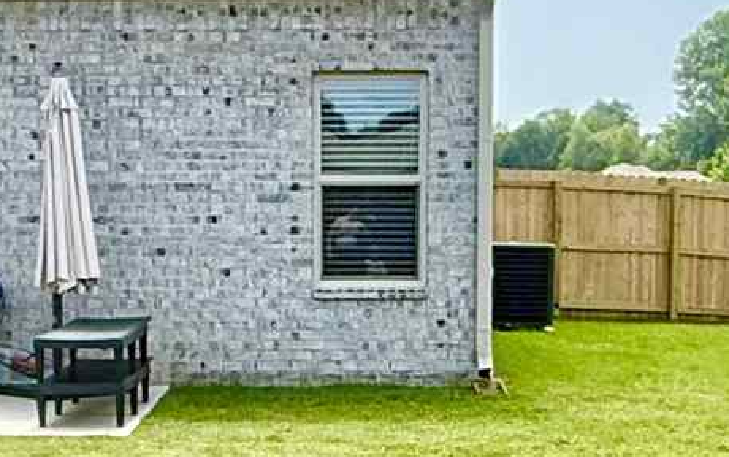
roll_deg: +0.4
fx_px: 1968
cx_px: 319
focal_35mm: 99
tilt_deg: -8.3
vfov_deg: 13.0
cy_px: 513
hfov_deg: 21.0
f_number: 2.2
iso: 64
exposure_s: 1/820
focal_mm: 2.22
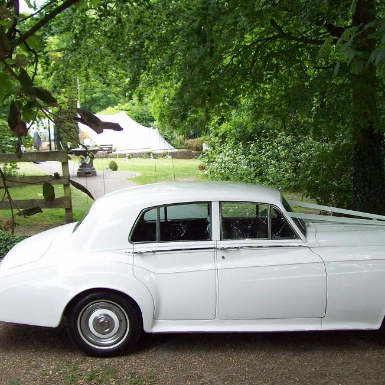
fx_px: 629
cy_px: 202
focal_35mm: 50
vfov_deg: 34.0
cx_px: 234
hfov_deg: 33.9
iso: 80
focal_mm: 6
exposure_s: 1/176
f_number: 2.7
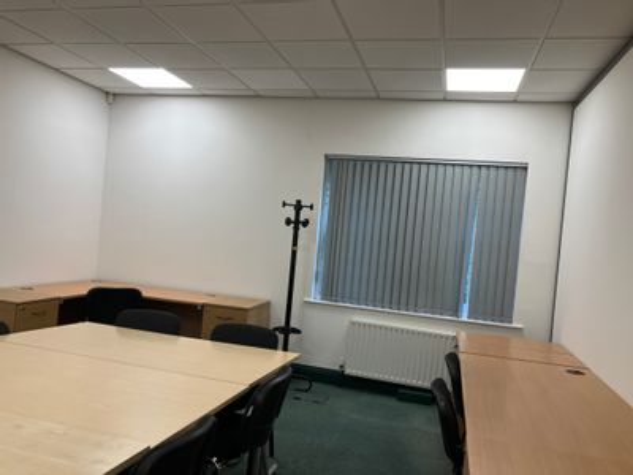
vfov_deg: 49.7
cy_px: 238
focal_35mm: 28
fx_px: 512
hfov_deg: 63.4
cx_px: 316
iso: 50
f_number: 1.8
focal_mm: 3.99
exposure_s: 1/100
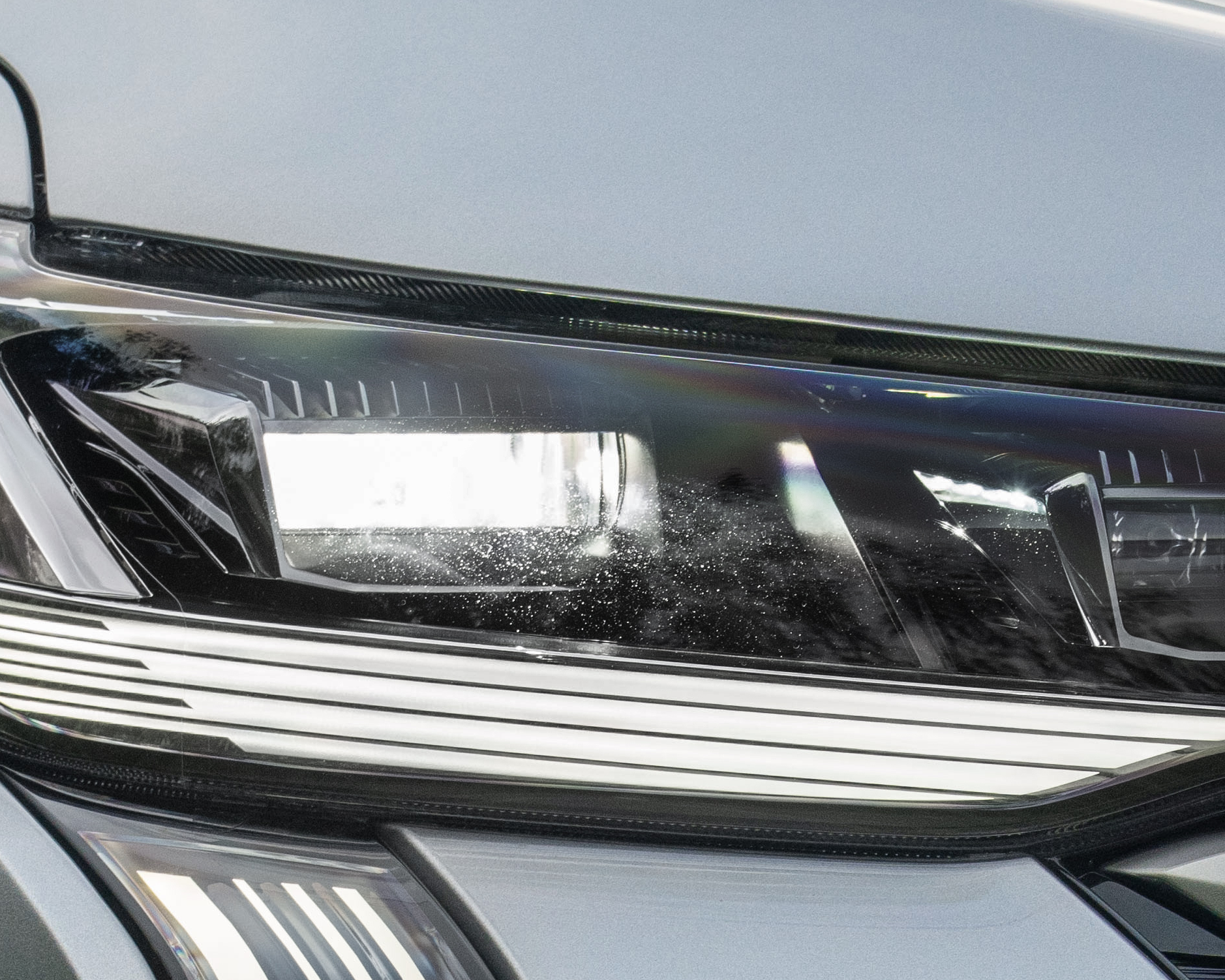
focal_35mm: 613
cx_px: 813
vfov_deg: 2.5
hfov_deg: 3.2
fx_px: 22222
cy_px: 1250
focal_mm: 175
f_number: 10
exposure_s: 1/100
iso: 800
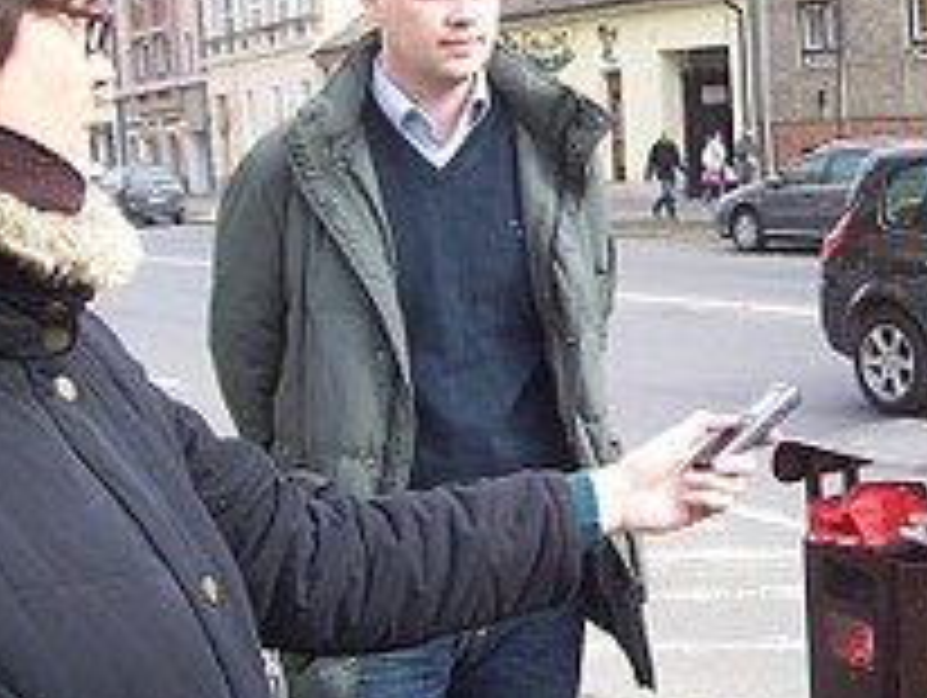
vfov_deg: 22.3
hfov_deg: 28.6
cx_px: 770
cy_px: 356
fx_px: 1770
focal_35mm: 66
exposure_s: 1/350
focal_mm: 5.6
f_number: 2.7
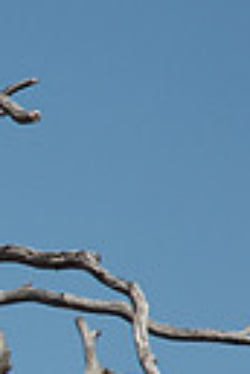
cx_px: -253
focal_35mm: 472
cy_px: 313
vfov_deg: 4.4
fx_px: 4916
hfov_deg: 2.9
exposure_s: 1/250
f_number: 8
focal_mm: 70
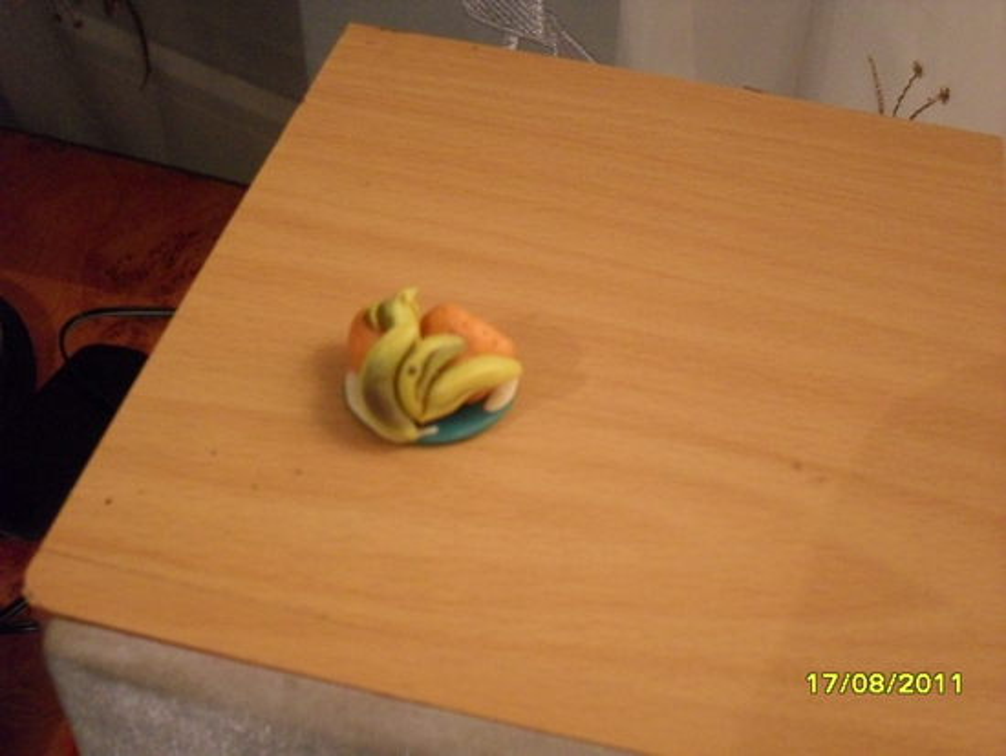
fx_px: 1425
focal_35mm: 49
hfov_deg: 38.9
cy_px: 378
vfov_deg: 29.7
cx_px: 503
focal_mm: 8.1
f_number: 3.1
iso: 400
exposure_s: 1/15
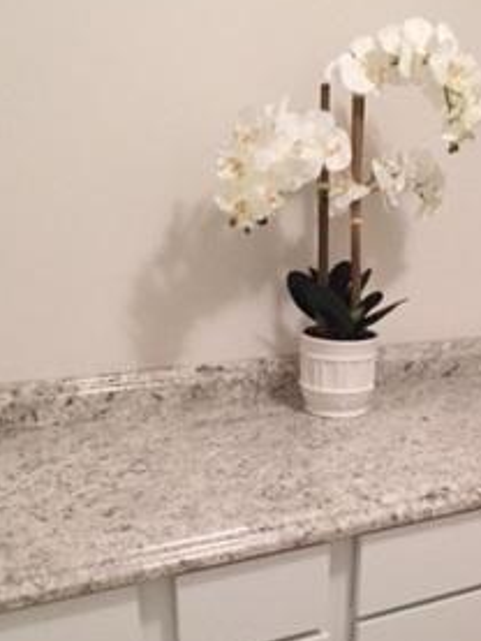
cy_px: 491
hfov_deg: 21.7
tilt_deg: -21.8
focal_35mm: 67
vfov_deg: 28.5
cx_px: 386
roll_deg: -3.1
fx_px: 1240
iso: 200
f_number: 2.2
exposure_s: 1/30
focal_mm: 4.15
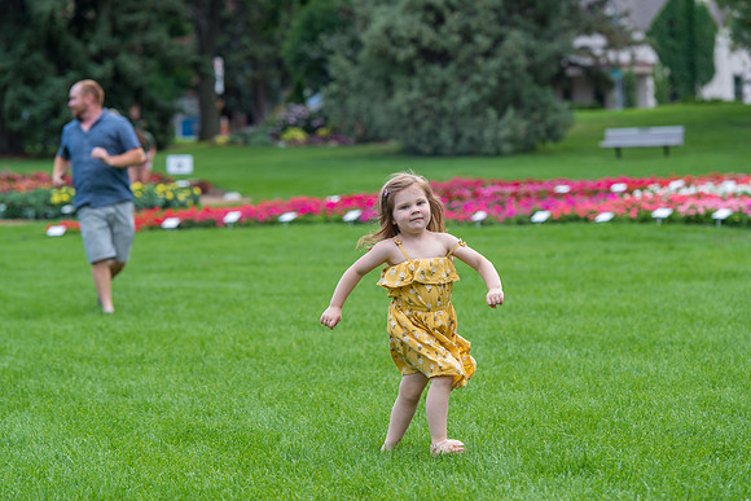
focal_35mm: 140
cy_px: 250
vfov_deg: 9.8
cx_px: 376
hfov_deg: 14.7
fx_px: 2921
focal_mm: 140
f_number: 5
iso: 400
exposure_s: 1/400
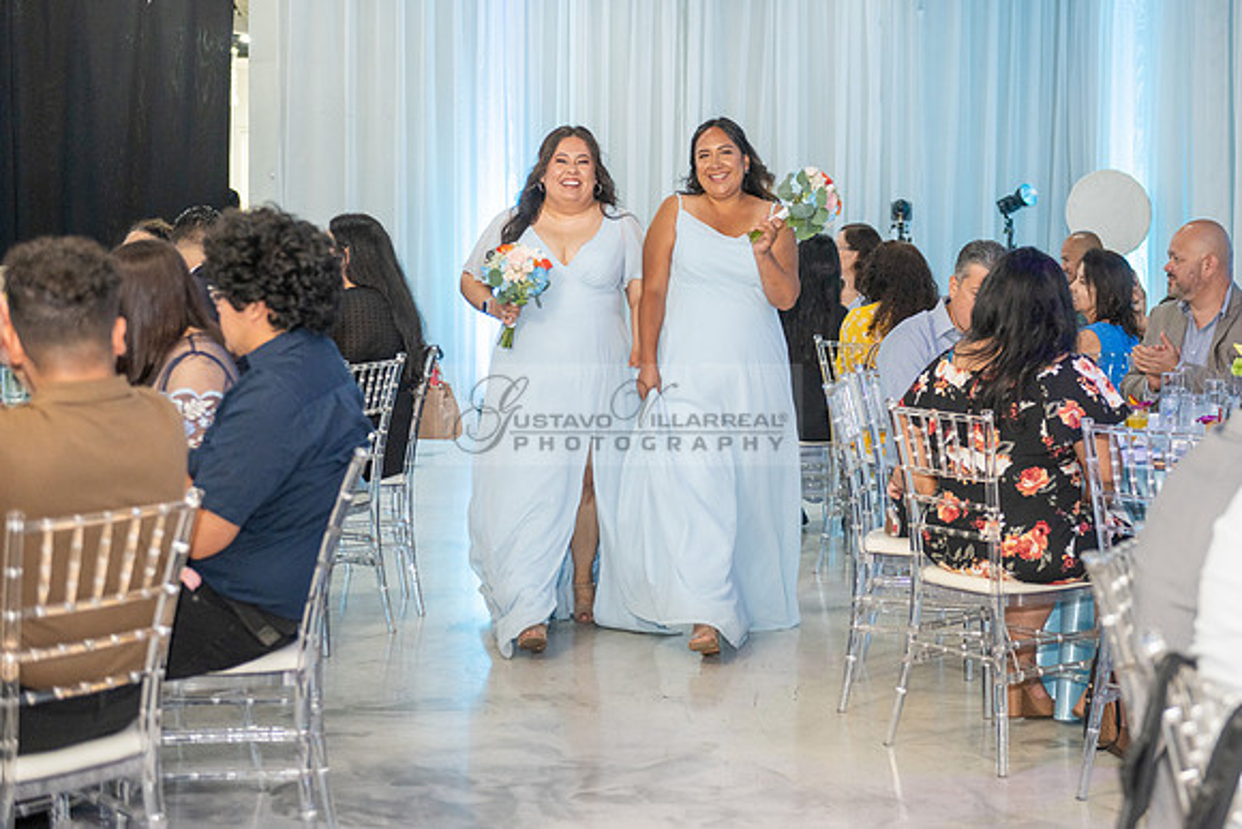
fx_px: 2218
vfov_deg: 21.1
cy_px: 345
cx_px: 726
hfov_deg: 31.2
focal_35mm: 64
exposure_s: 1/160
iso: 1000
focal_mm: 55
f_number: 3.2
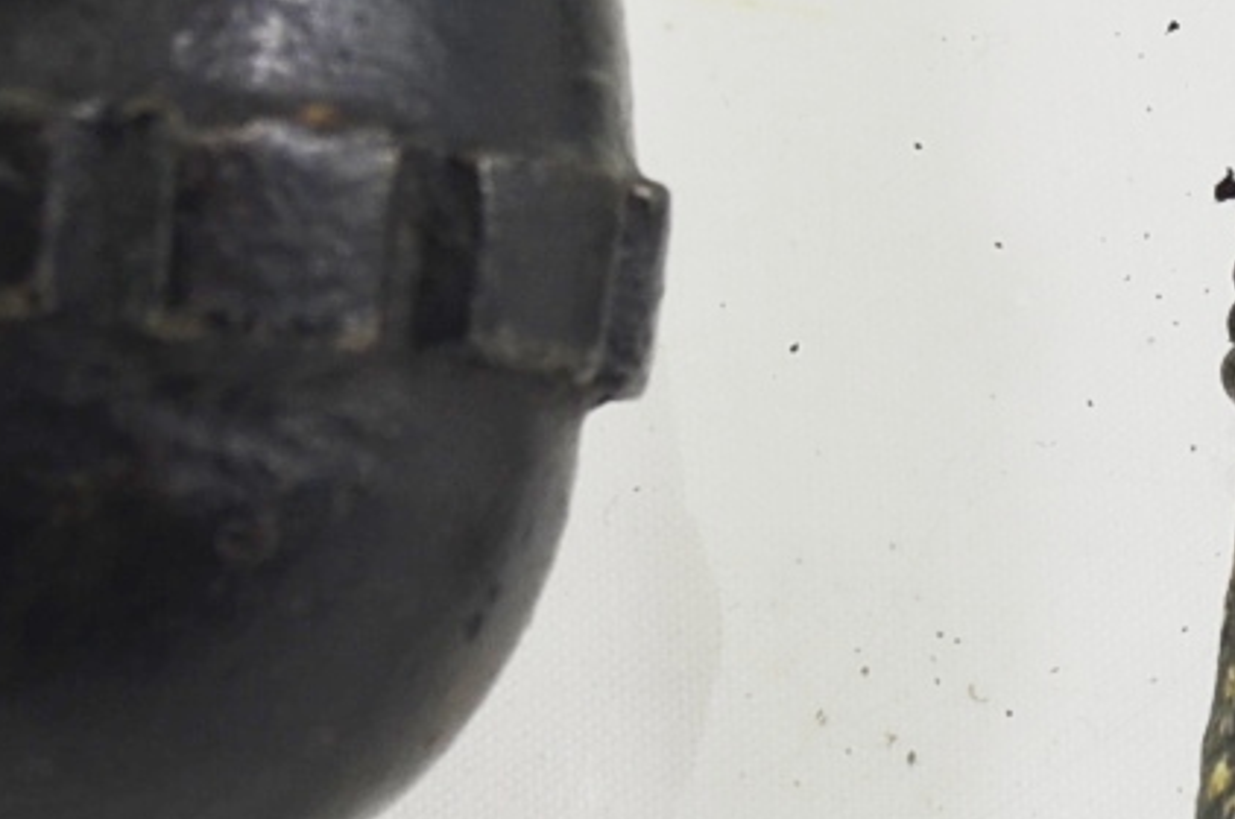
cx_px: 966
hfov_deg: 4.5
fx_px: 15585
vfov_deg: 3.0
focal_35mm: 455
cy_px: -53
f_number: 5.6
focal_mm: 52
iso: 200
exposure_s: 1/125
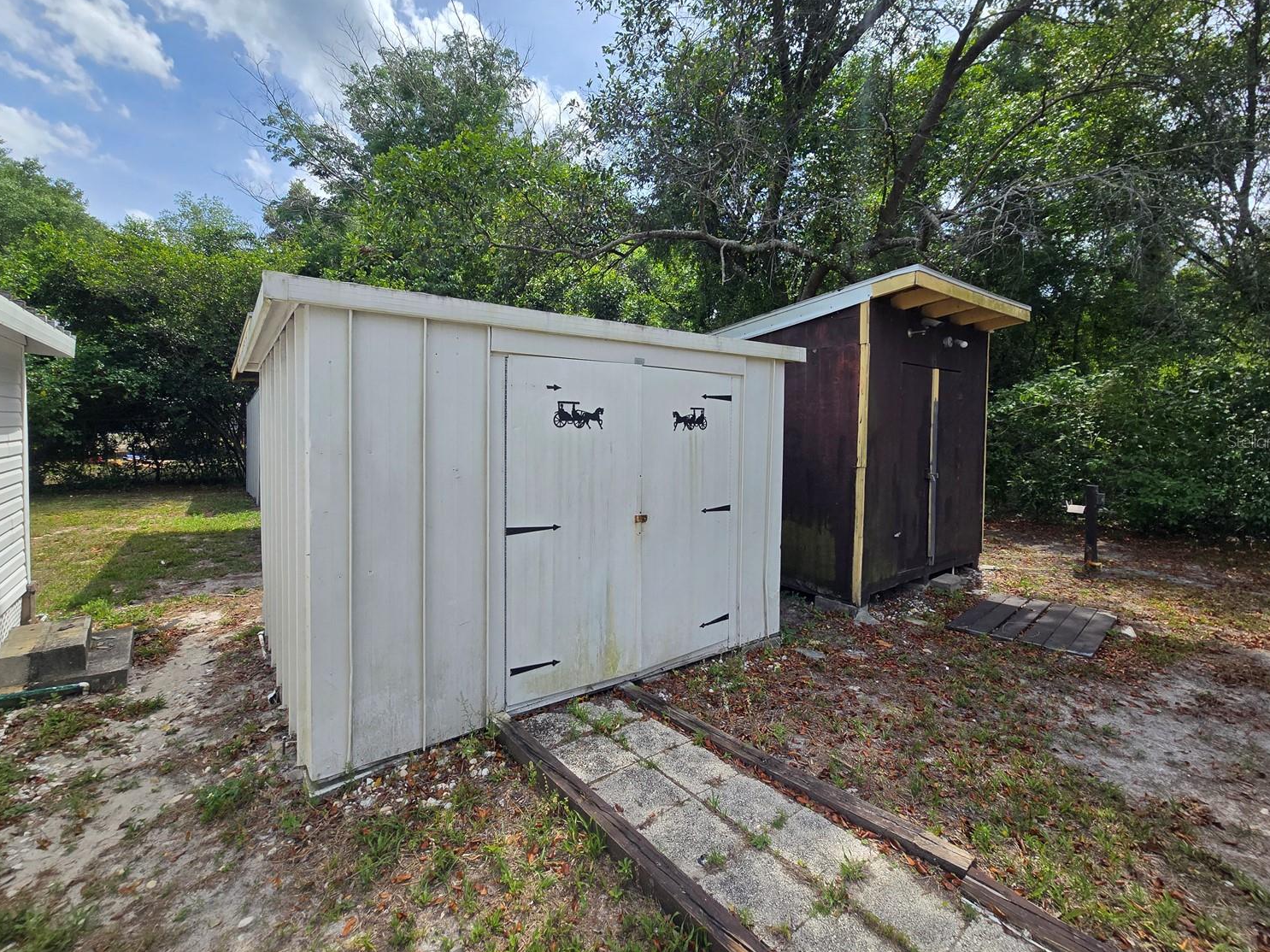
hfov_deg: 102.1
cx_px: 624
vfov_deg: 85.5
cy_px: 441
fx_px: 514
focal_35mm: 14
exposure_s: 1/1628
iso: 50
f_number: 2.2
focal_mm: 2.2
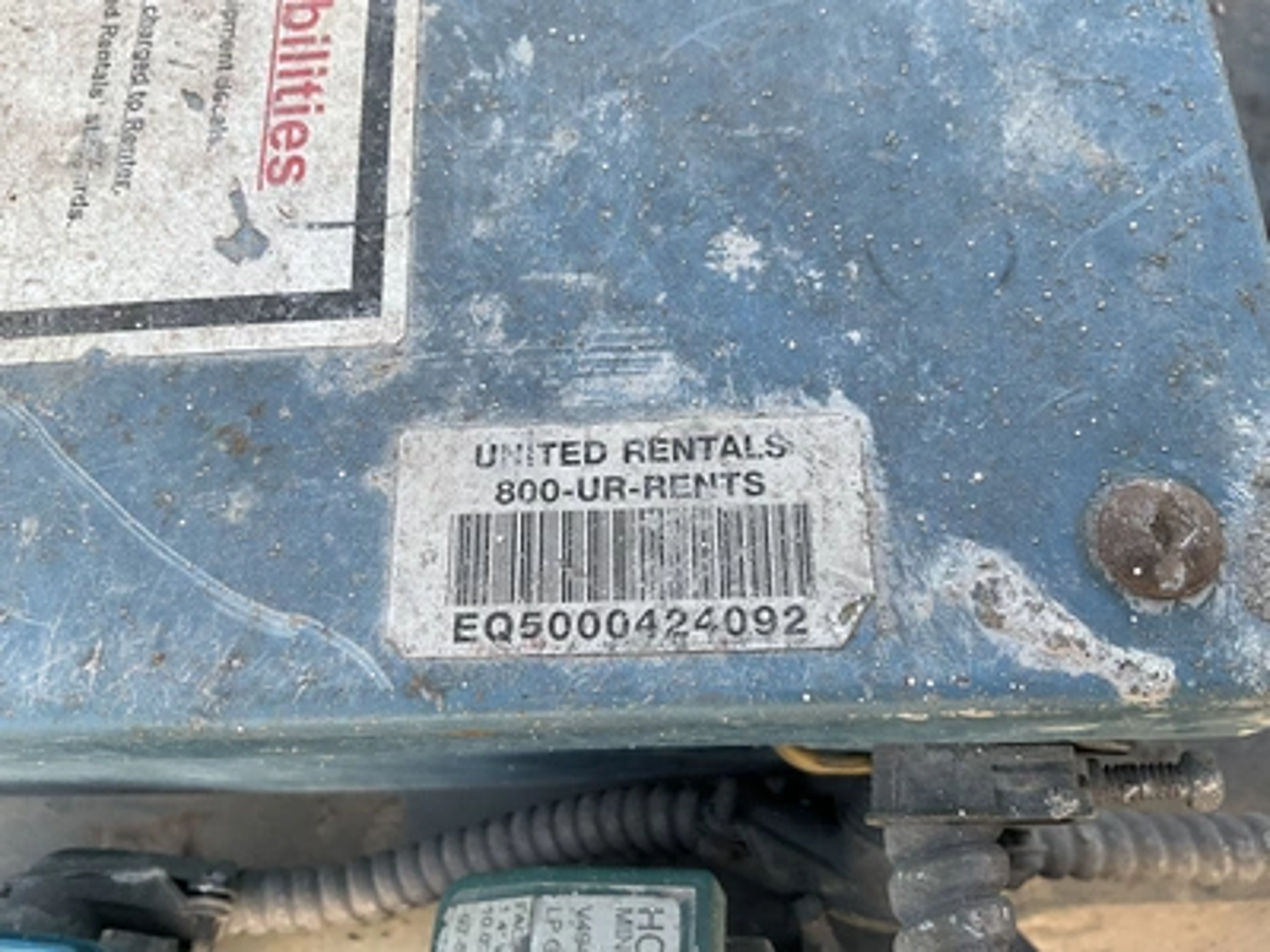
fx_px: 1064
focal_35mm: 29
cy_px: 476
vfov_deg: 48.2
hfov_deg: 61.7
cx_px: 635
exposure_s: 1/122
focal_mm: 3
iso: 50
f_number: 1.8
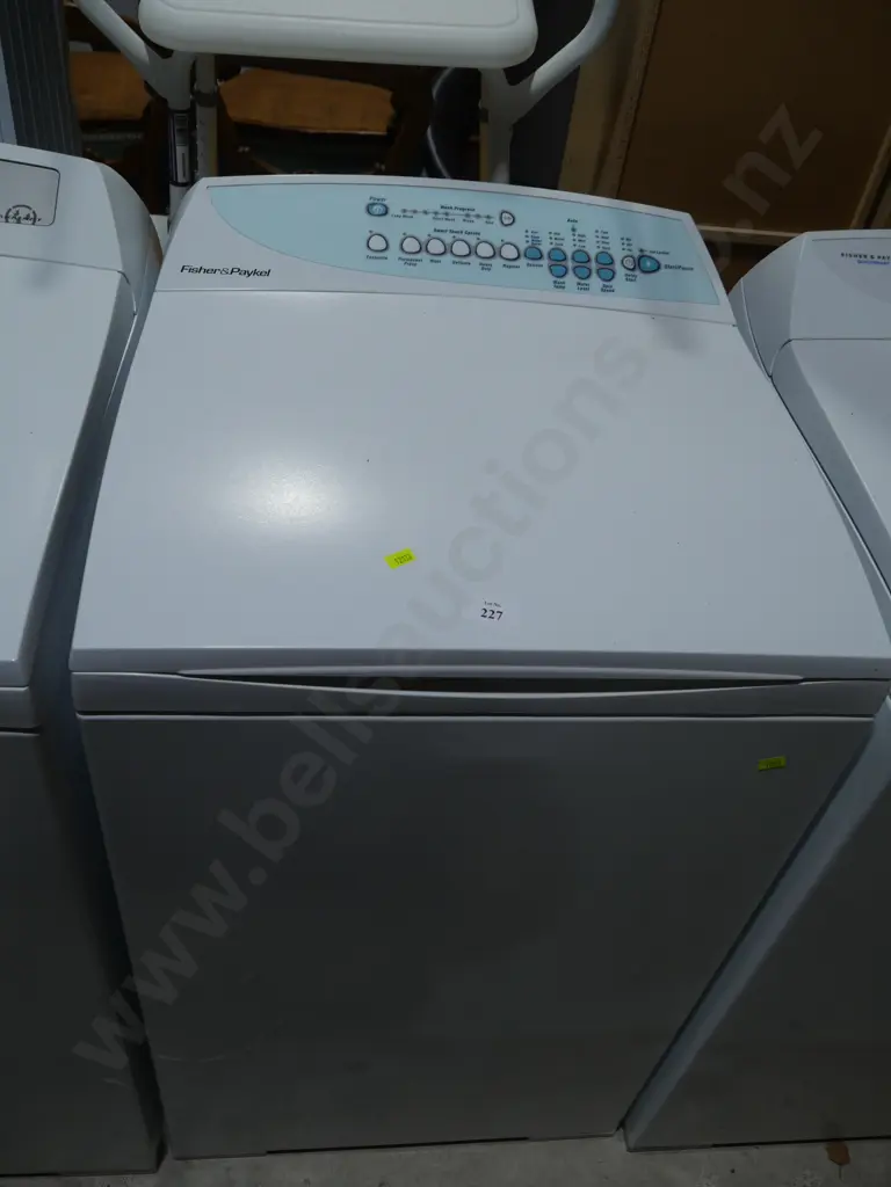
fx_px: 961
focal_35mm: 28
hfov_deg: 49.7
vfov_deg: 63.4
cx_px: 446
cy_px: 594
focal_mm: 14
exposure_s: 1/200
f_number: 5
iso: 200
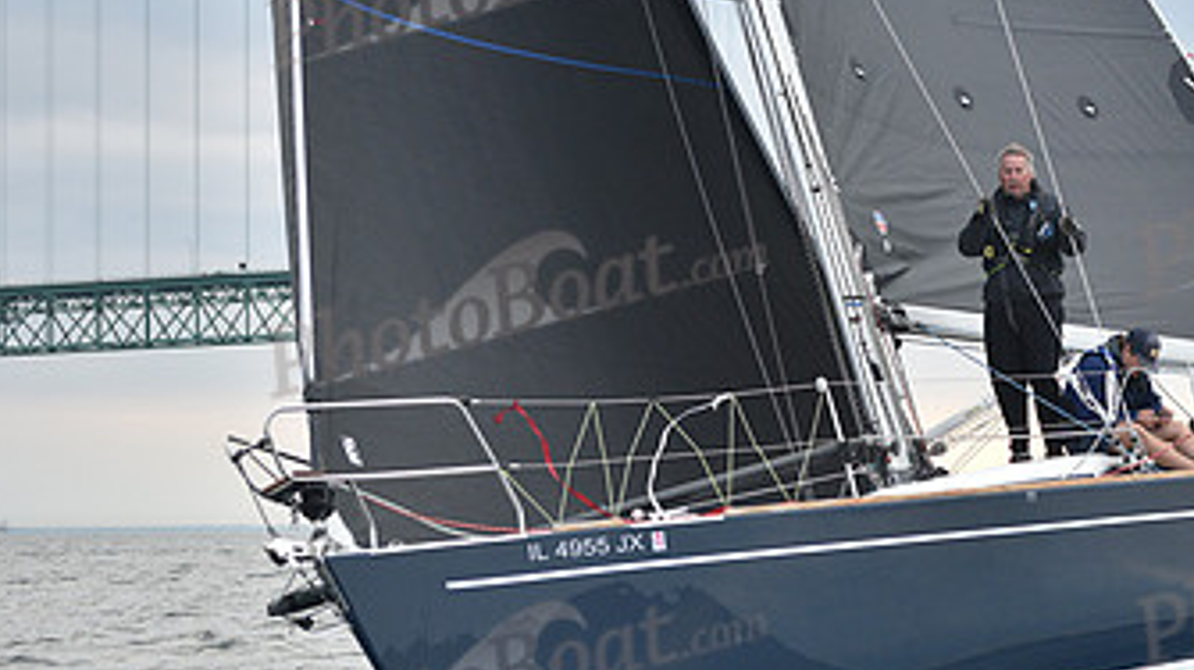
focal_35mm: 127
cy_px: 440
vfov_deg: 9.5
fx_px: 4019
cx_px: 955
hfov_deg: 16.8
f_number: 3.2
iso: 500
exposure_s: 1/640
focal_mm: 70
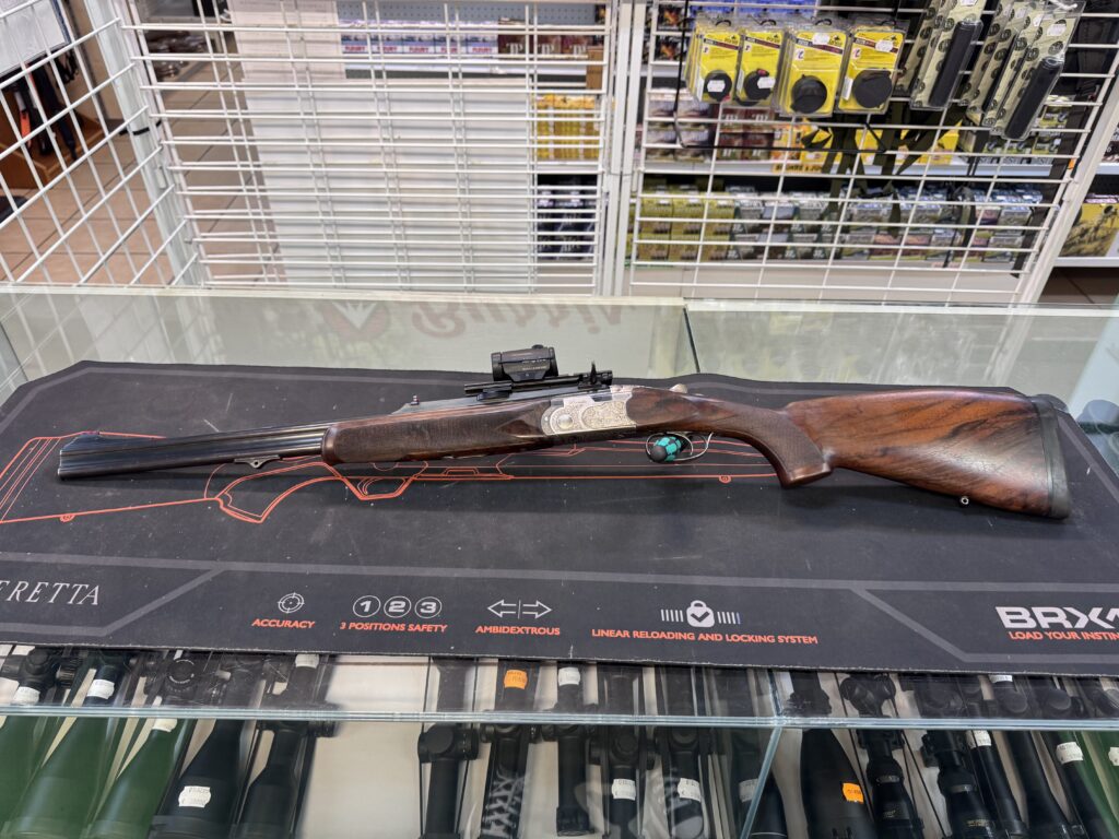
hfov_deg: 71.6
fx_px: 776
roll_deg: -1.1
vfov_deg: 56.8
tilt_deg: -37.7
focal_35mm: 24
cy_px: 420
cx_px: 560
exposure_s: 1/50
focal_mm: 6.76
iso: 160
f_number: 1.78
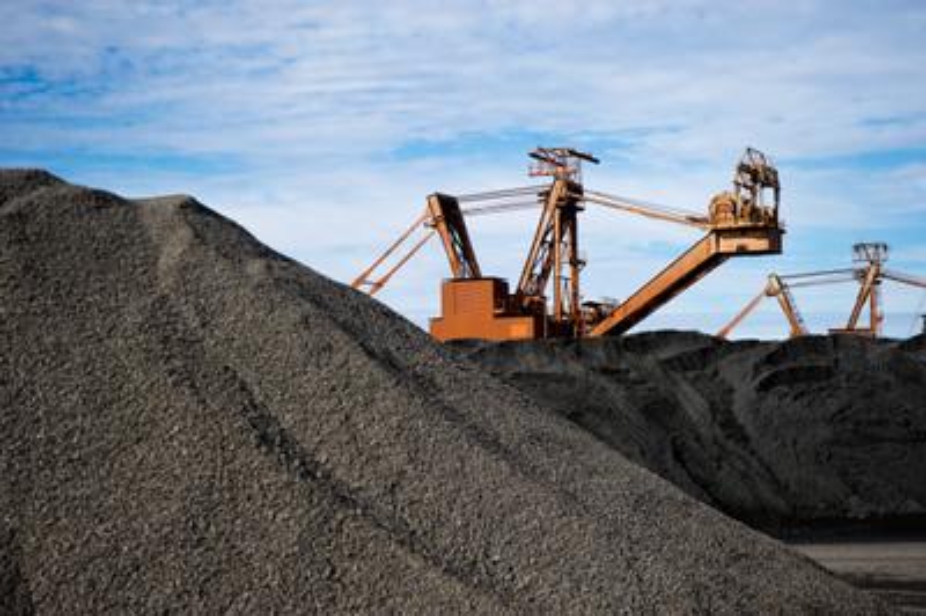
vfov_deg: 16.6
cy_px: 308
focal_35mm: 82
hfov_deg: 24.8
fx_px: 2107
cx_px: 463
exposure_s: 1/400
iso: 200
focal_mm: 82
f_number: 8
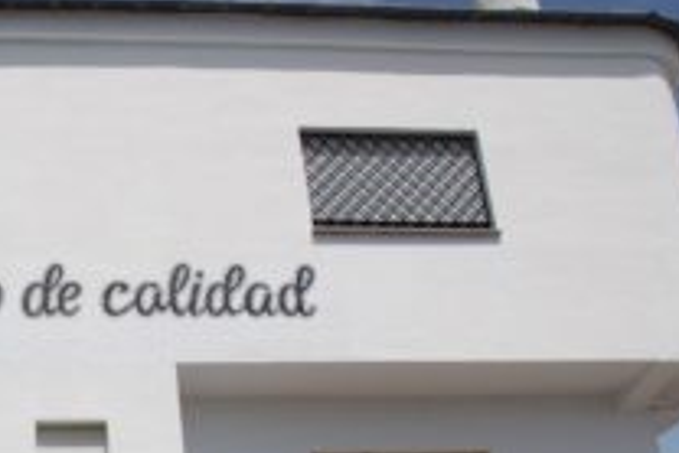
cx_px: -52
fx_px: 1227
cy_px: 471
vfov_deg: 20.2
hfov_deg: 28.4
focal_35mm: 65
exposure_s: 1/500
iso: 100
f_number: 8
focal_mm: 18
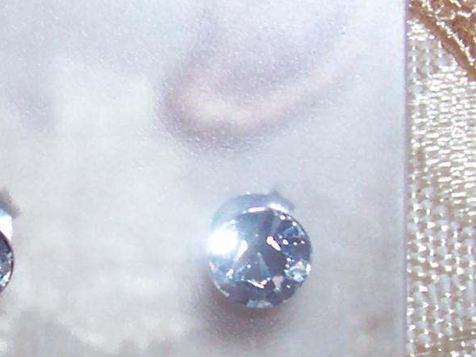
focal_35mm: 132
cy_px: 242
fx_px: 1815
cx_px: 124
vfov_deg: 11.2
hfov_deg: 14.9
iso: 80
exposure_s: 1/64
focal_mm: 5.6
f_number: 2.7
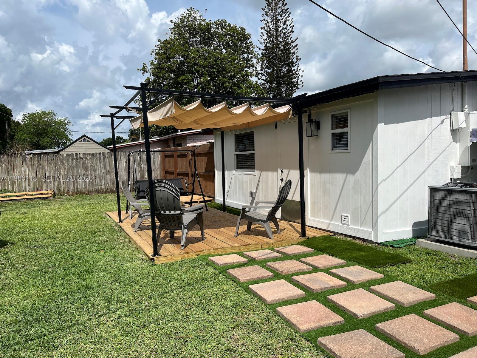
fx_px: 358
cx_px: 238
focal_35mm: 26
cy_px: 179
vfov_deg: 53.1
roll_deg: +2.2
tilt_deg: -3.4
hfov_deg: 67.3
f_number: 1.6
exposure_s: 1/5319
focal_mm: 5.1
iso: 50
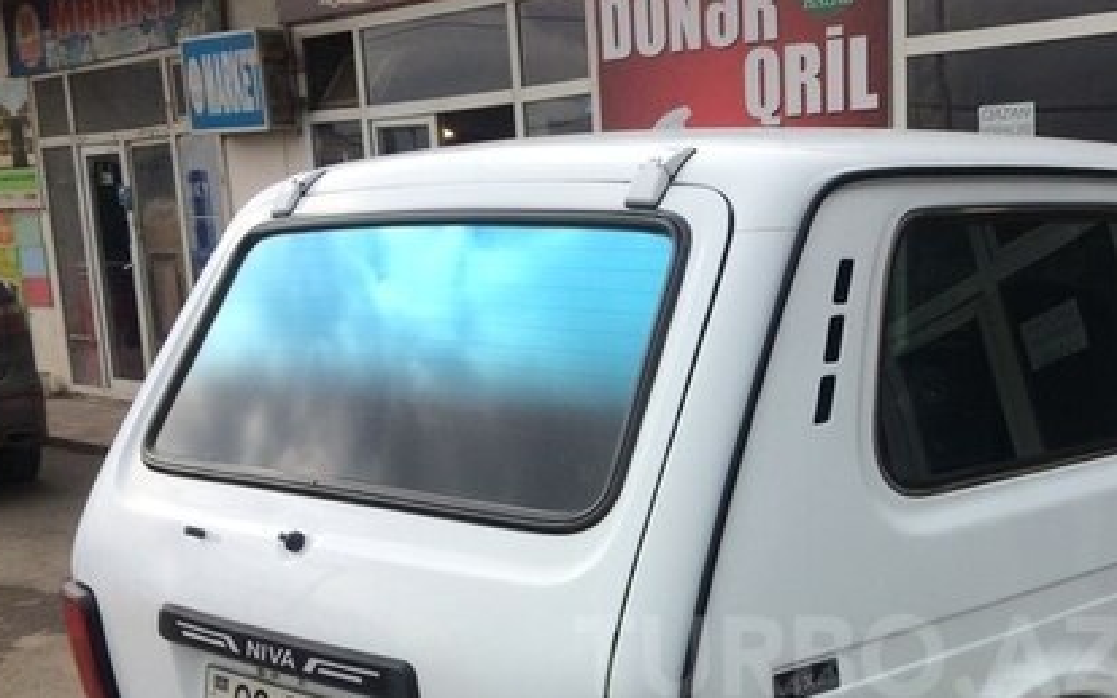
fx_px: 1492
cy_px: 656
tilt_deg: -15.9
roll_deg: +0.4
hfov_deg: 39.8
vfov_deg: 25.4
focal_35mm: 49
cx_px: 850
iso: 32
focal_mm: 4.15
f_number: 2.2
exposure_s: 1/1109
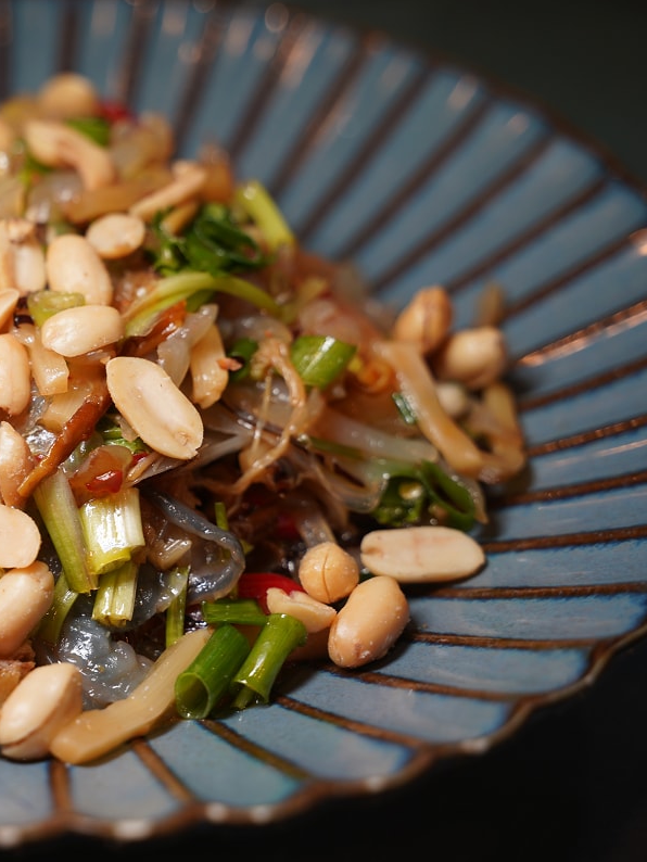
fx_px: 1918
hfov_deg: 18.7
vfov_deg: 25.3
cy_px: 430
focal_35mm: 77
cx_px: 30
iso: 160
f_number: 4
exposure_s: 1/60
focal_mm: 53
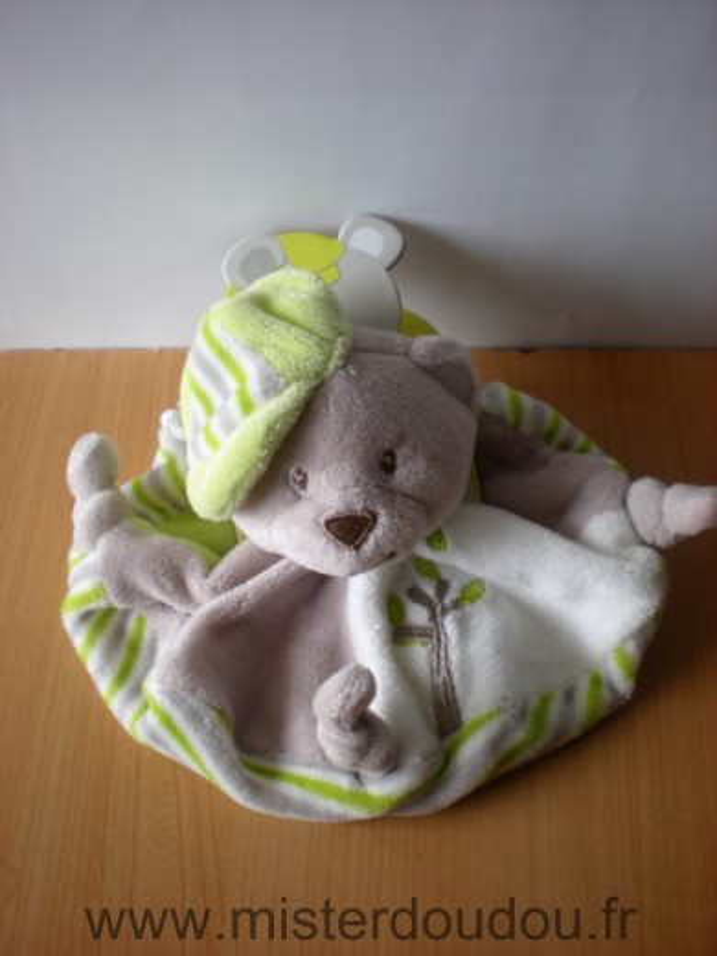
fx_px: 1049
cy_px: 478
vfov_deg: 49.0
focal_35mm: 38
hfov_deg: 37.7
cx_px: 358
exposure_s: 1/58
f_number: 3.1
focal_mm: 6.3
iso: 98
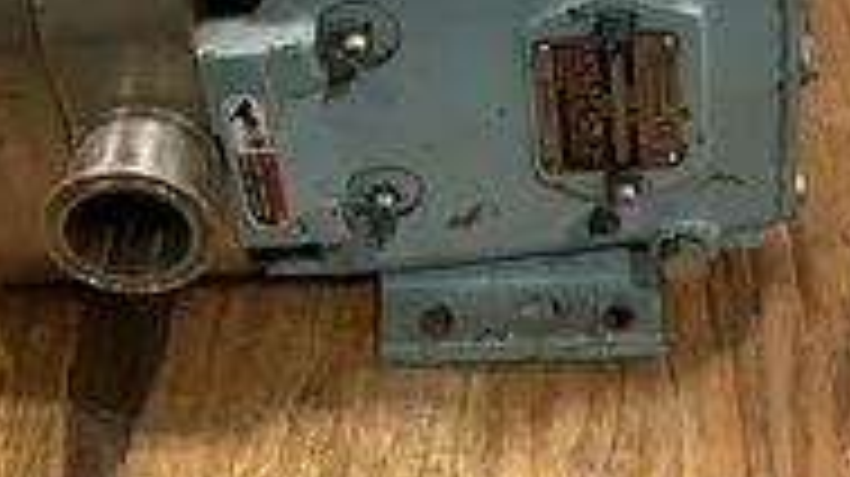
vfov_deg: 16.8
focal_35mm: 60
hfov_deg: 34.8
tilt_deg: -28.6
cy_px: -364
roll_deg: +3.5
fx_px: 1351
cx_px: 360
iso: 400
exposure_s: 1/60
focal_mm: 4.2
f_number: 1.6
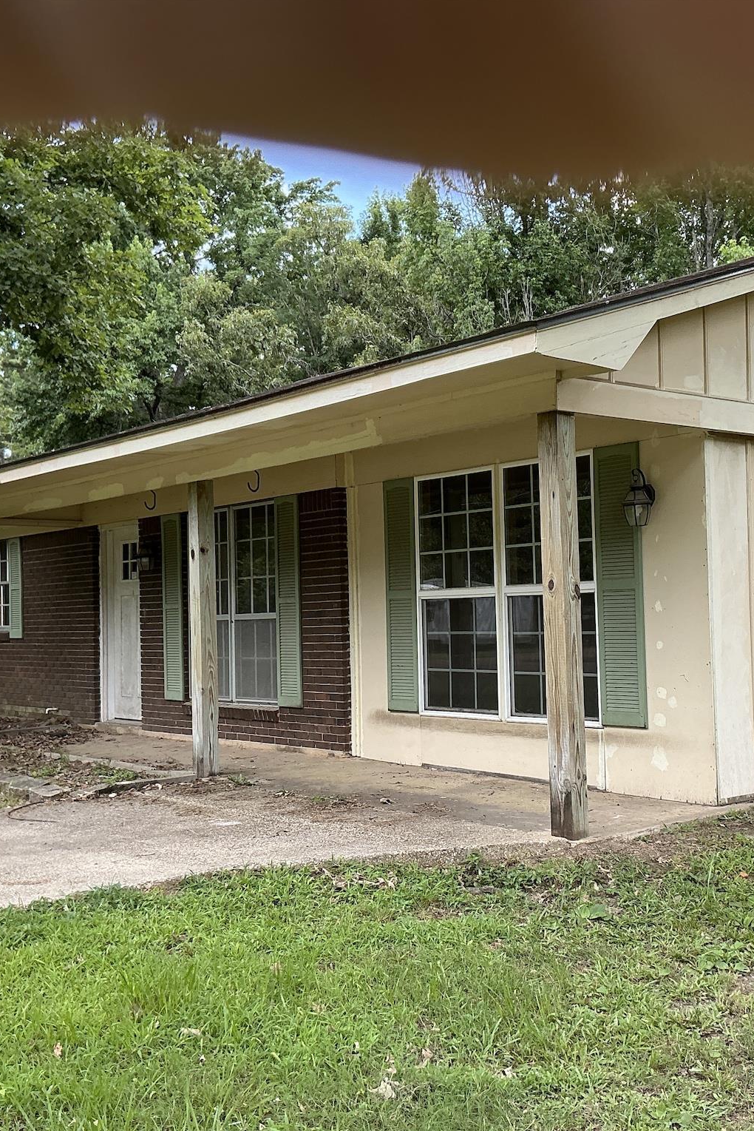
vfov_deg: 49.5
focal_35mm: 39
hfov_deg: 34.1
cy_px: 564
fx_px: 1225
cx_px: 441
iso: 25
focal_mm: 3
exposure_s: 1/246
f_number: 1.8
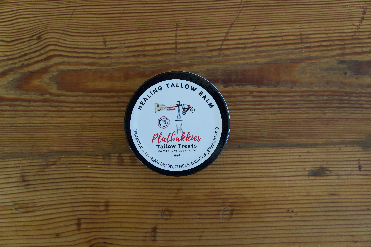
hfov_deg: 61.9
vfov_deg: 43.6
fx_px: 309
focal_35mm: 30
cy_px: 124
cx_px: 186
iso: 640
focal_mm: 20
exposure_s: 1/160
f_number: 4
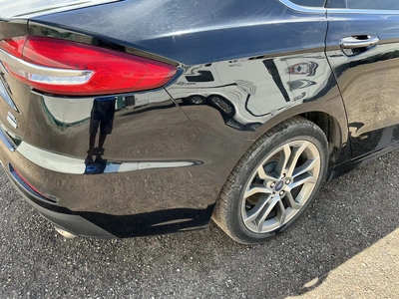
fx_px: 323
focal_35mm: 28
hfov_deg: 63.4
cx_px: 200
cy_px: 150
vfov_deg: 49.7
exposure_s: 1/193
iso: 25
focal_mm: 3
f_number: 1.8
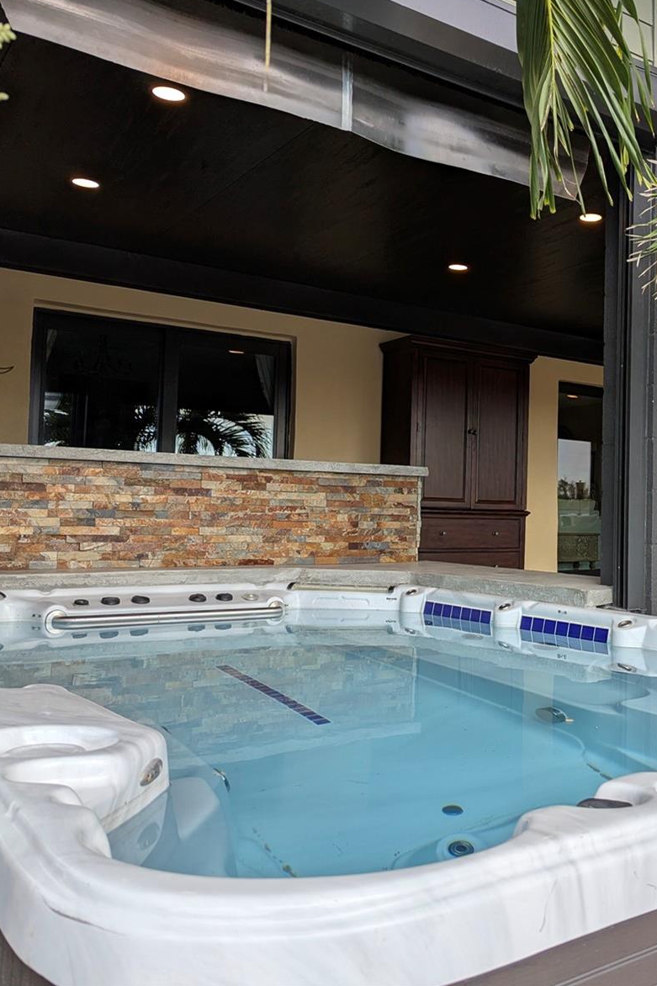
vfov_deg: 55.8
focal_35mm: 34
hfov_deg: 37.0
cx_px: 559
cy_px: 483
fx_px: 931
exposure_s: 1/522
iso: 45
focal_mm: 6.81
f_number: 1.85
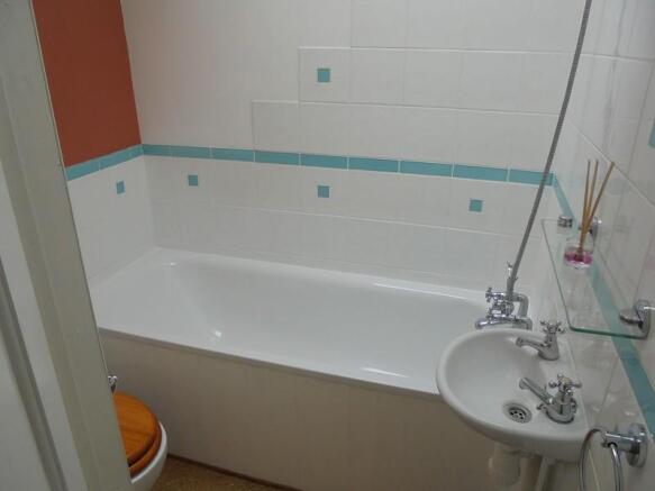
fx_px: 492
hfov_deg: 67.3
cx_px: 328
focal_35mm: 26
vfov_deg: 53.0
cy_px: 246
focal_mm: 4.6
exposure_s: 1/60
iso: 100
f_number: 3.5
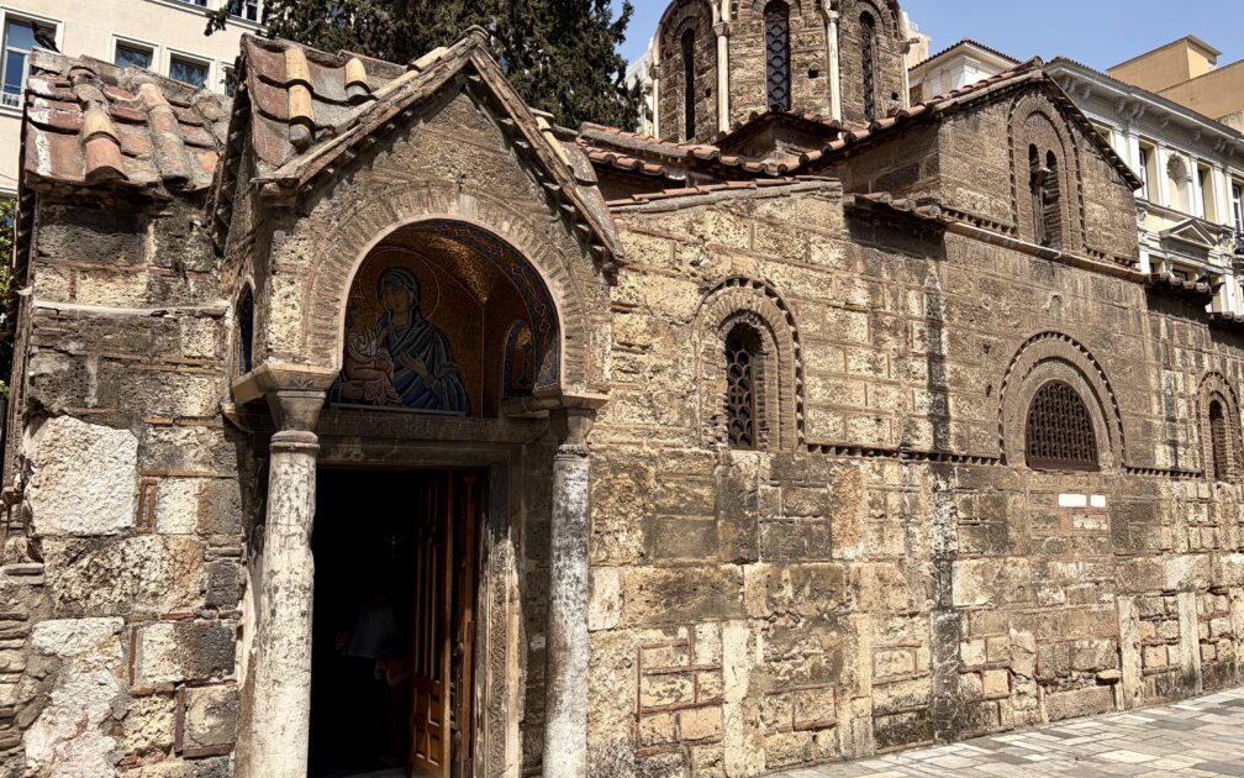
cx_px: 631
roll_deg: +0.6
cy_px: 373
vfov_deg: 44.5
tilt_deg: +10.5
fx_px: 949
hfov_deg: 66.5
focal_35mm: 28
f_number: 1.6
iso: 50
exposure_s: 1/3623
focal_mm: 5.96
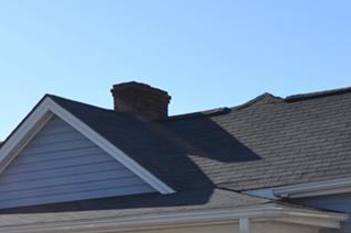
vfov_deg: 12.7
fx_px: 1032
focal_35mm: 106
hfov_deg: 19.2
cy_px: 258
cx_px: 124
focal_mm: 22
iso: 100
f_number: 8
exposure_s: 1/200
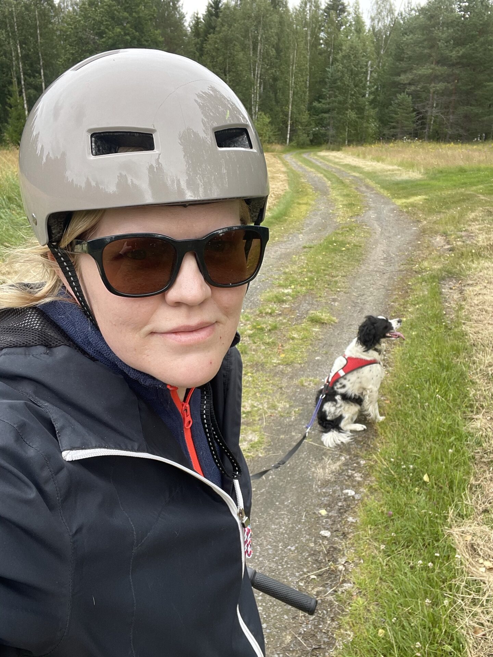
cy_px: 328
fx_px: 570
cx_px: 246
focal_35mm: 30
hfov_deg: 46.8
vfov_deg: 60.0
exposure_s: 1/121
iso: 32
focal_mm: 2.71
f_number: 2.2
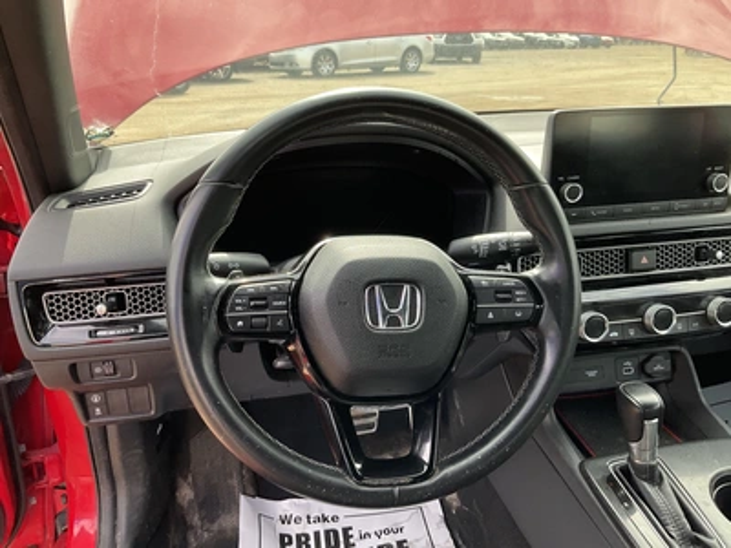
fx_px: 612
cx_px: 366
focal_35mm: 29
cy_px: 274
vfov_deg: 48.2
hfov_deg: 61.7
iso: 25
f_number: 1.8
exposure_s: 1/140
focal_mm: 3
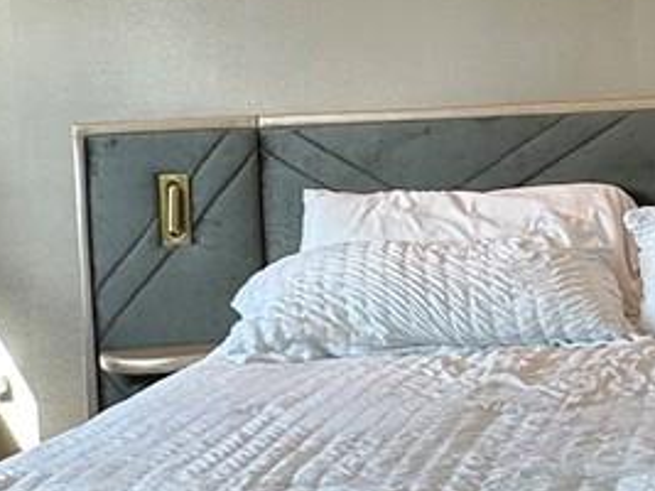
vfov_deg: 17.5
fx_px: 1589
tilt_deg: -1.6
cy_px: 140
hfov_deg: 22.7
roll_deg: +2.8
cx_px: 599
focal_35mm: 84
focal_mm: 2.22
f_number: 2.2
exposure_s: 1/120
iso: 50
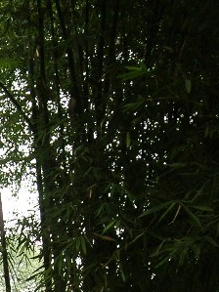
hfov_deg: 10.9
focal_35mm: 130
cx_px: -122
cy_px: 383
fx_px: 1097
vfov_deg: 14.5
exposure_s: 1/142
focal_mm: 7.8
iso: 64
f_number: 2.8
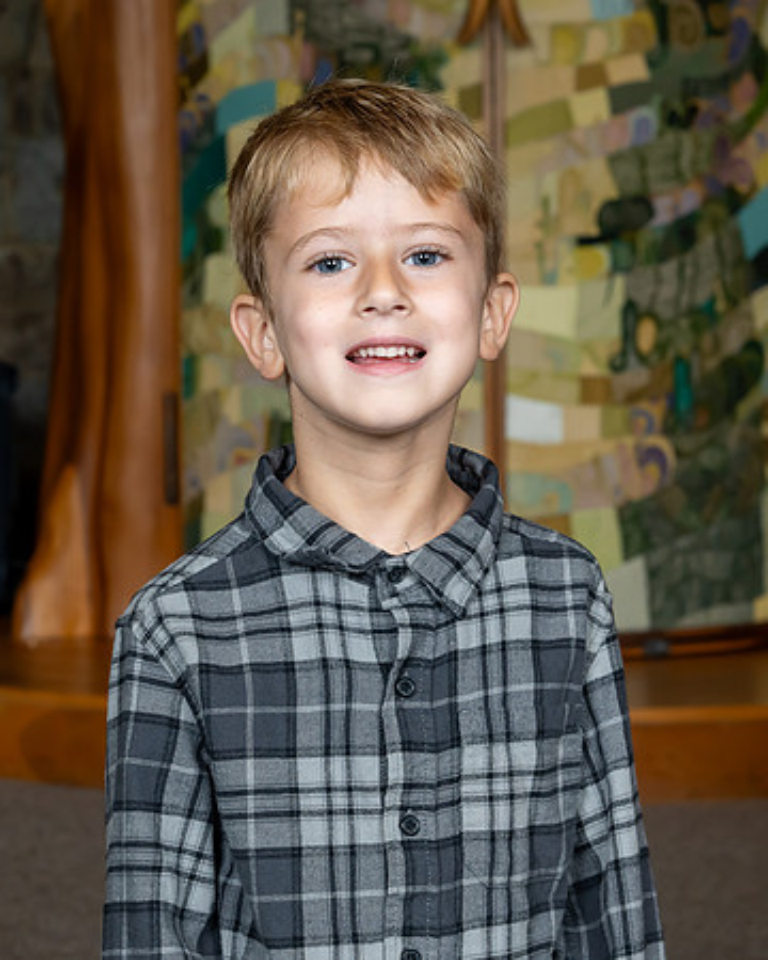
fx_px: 2900
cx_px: 498
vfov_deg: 18.8
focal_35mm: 102
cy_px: 512
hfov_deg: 15.1
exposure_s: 1/200
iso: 500
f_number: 7.1
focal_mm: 55
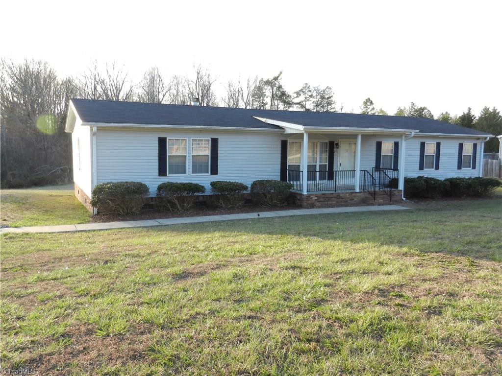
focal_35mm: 29
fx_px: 421
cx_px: 251
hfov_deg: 61.7
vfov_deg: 48.2
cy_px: 188
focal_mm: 5.1
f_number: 3.6
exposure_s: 1/125
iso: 160
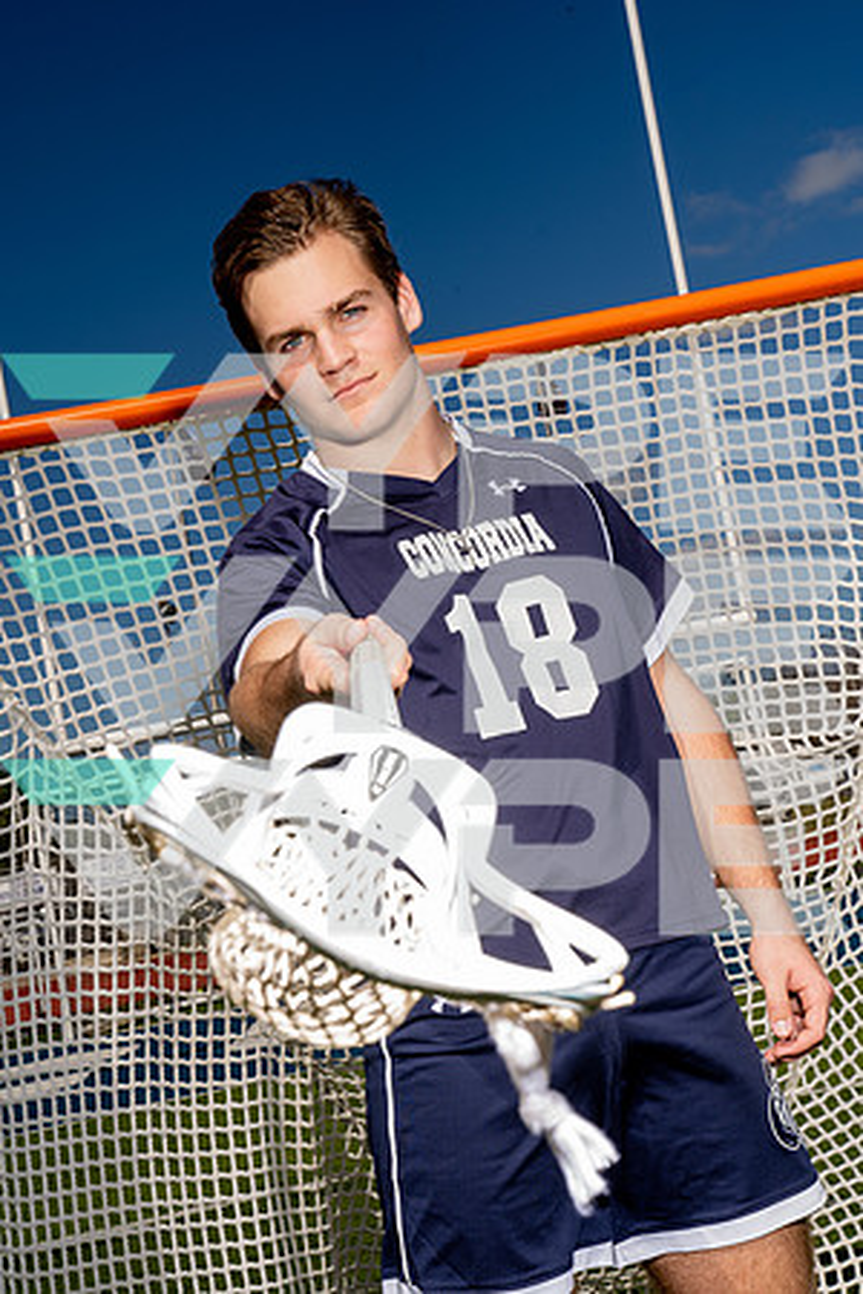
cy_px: 647
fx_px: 2085
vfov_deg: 34.5
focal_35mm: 58
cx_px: 432
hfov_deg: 23.4
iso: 100
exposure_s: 1/250
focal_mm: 58
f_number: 14
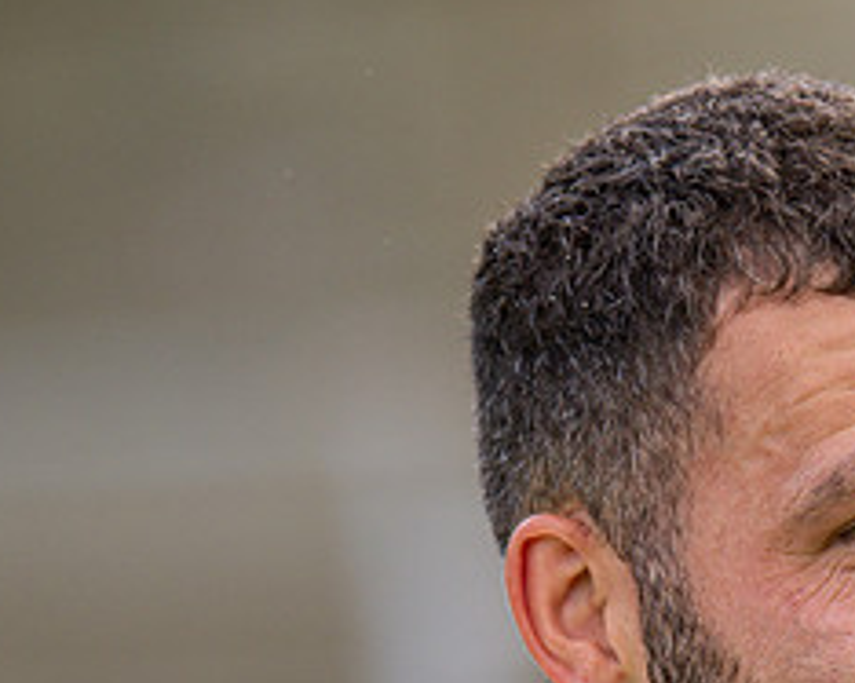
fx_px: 16618
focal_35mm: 657
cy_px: 619
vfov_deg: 2.4
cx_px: 849
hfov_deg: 2.9
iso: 80
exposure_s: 1/2000
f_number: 1.8
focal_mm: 135
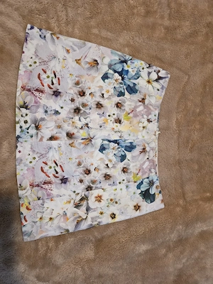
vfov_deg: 73.9
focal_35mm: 23
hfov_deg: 58.9
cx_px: 106
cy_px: 142
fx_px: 189
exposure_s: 1/101
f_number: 1.7
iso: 500
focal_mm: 6.3
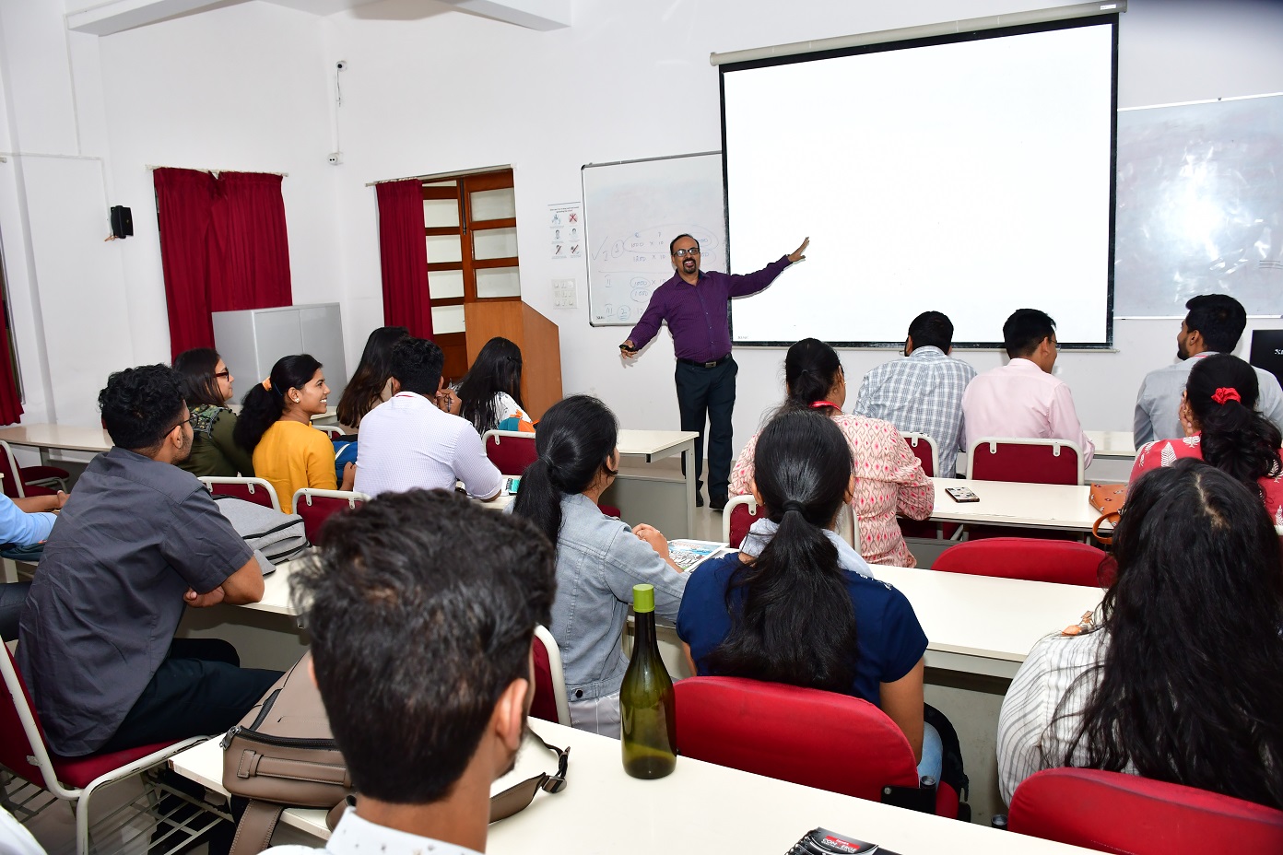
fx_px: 962
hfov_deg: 67.4
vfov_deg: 47.9
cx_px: 642
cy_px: 428
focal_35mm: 27
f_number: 5
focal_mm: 18
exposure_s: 1/250
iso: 800
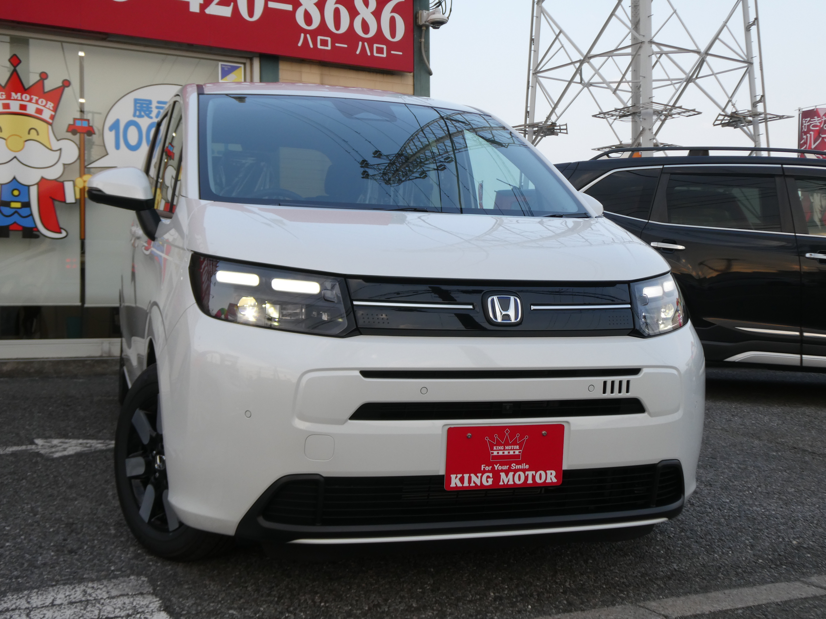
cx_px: 413
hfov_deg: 46.8
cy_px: 310
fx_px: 954
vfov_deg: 36.0
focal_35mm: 40
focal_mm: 7.2
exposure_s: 1/200
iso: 80
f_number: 3.8
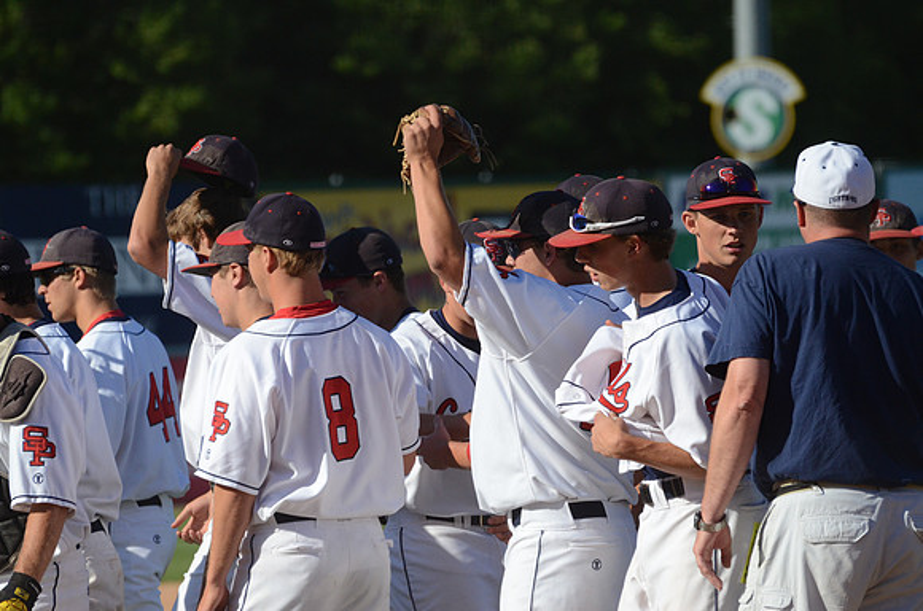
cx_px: 462
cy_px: 306
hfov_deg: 6.9
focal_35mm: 300
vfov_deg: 4.6
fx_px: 7675
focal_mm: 200
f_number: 5.3
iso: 1000
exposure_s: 1/8000
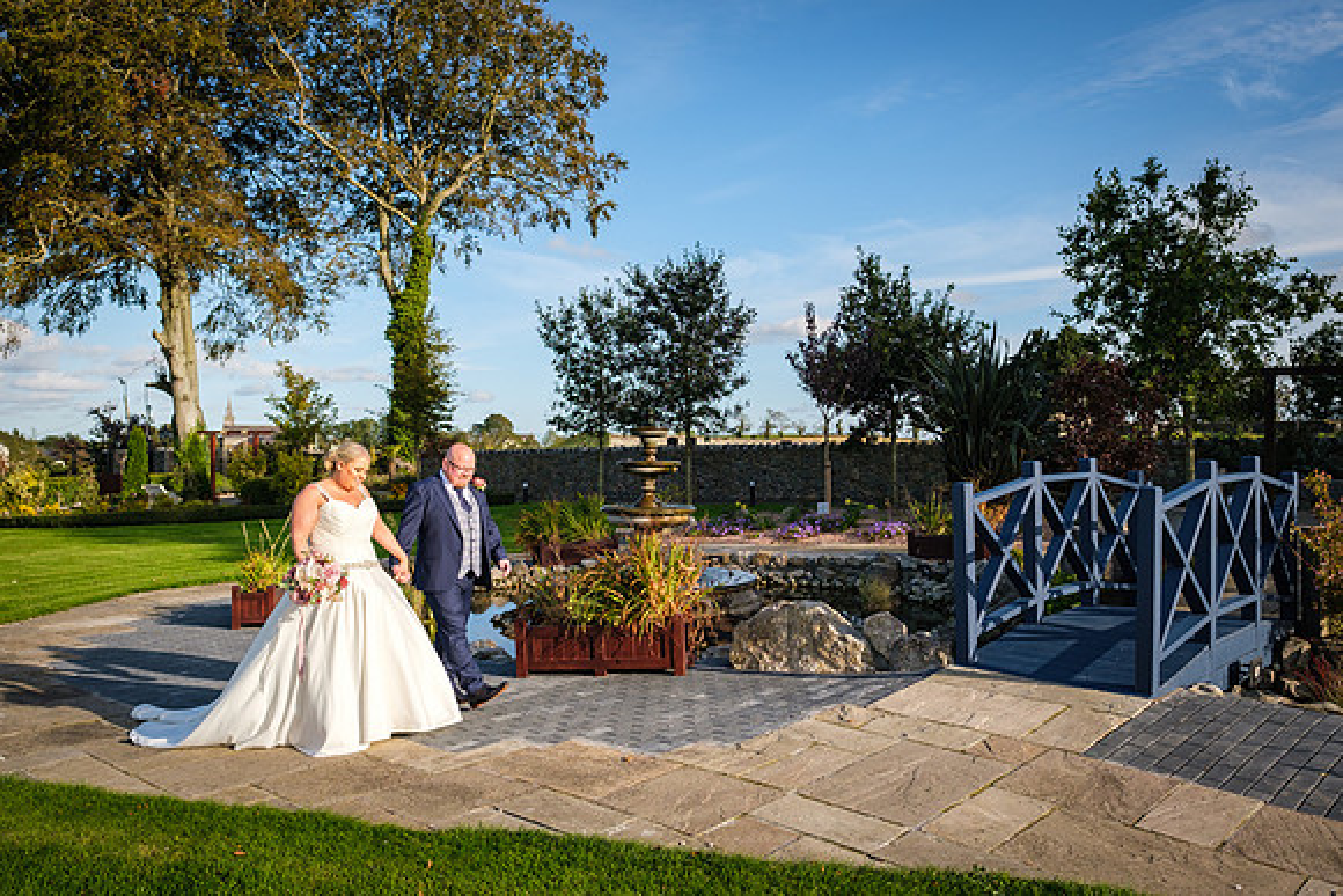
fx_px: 958
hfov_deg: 70.0
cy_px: 469
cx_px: 701
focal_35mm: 26
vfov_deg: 50.1
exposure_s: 1/1000
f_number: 4
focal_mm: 16
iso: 200
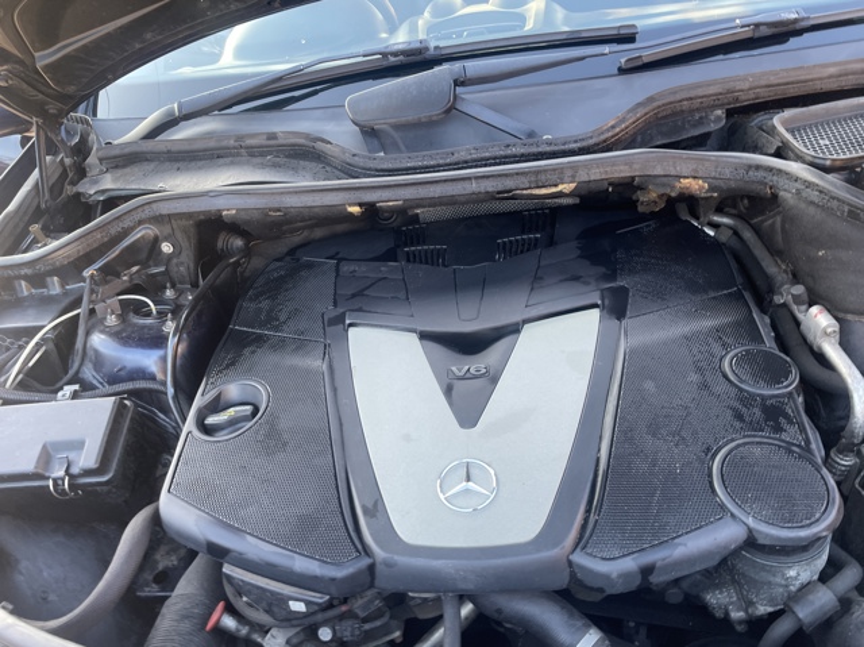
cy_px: 324
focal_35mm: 26
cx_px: 432
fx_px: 648
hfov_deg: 67.3
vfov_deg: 53.0
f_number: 1.6
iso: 64
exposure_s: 1/54
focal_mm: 4.2
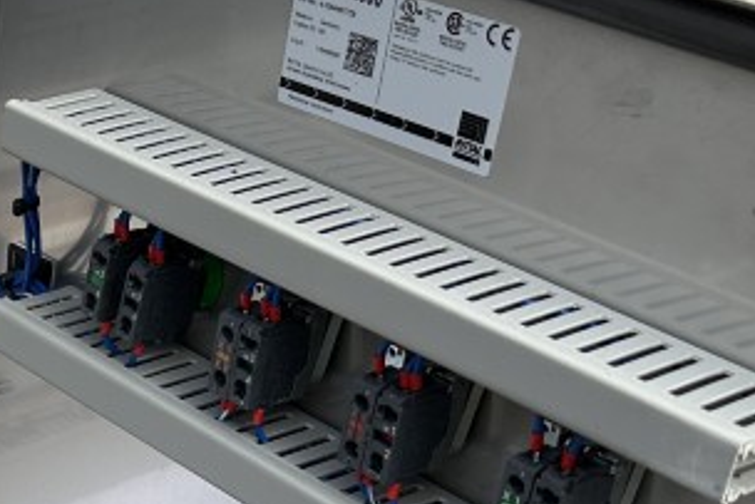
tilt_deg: -32.1
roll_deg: -4.4
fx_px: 1762
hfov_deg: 22.0
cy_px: 561
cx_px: -194
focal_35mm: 84
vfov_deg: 15.8
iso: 80
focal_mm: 6.86
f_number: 1.78
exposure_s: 1/1339
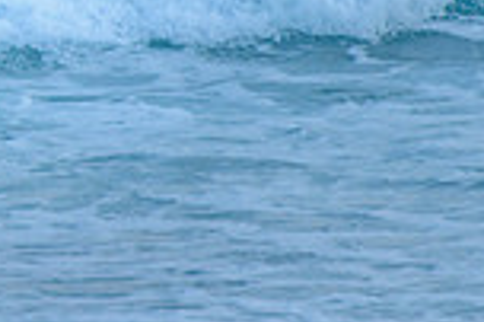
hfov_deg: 1.1
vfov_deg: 0.7
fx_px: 25221
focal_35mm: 1878
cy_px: -393
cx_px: -416
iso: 560
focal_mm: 400
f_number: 5.6
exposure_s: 1/1250
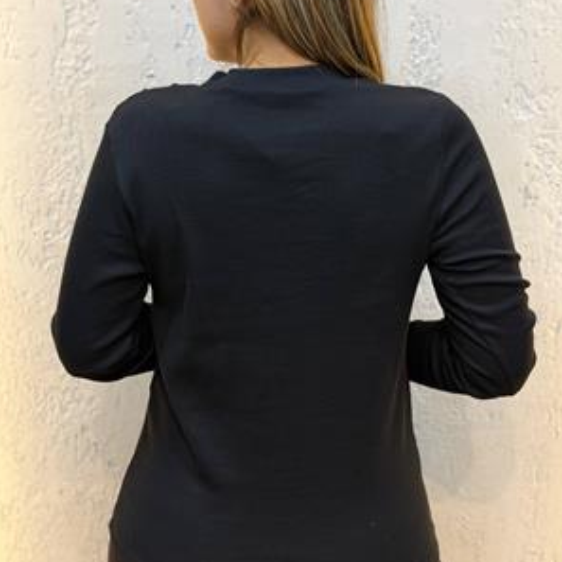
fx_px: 1084
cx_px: 280
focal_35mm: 59
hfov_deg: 29.1
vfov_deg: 29.0
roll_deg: -0.6
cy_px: 239
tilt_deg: -9.8
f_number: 1.78
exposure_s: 1/100
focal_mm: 6.76
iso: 250
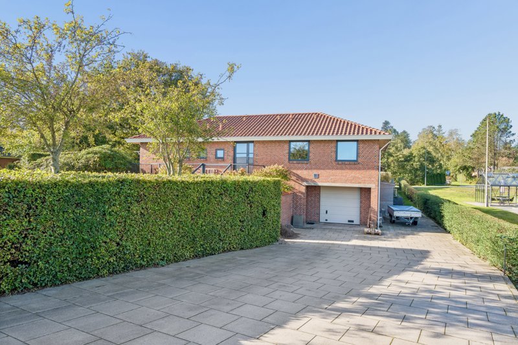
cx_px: 259
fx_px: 345
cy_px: 172
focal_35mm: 24
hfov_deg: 73.8
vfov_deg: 53.1
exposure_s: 1/160
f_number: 8
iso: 160
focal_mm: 24
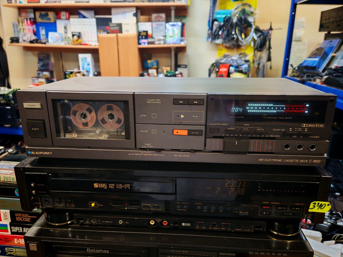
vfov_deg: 51.4
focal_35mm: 27
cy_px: 128
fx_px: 268
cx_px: 172
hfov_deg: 65.3
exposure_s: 1/33
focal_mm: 6.67
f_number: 1.9
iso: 640
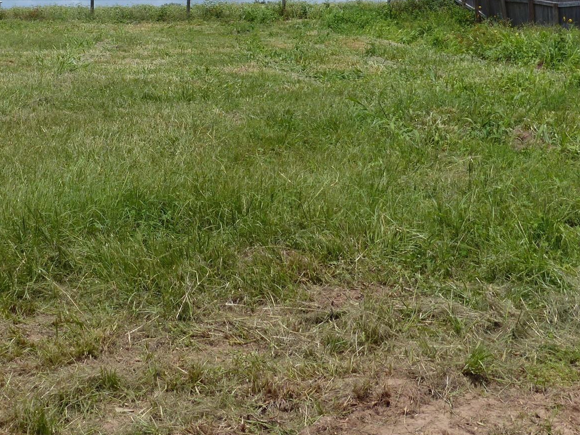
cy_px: 58
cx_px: 110
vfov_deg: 17.6
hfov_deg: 23.2
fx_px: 1391
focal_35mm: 83
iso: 100
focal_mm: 8.4
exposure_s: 1/1600
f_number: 4.5
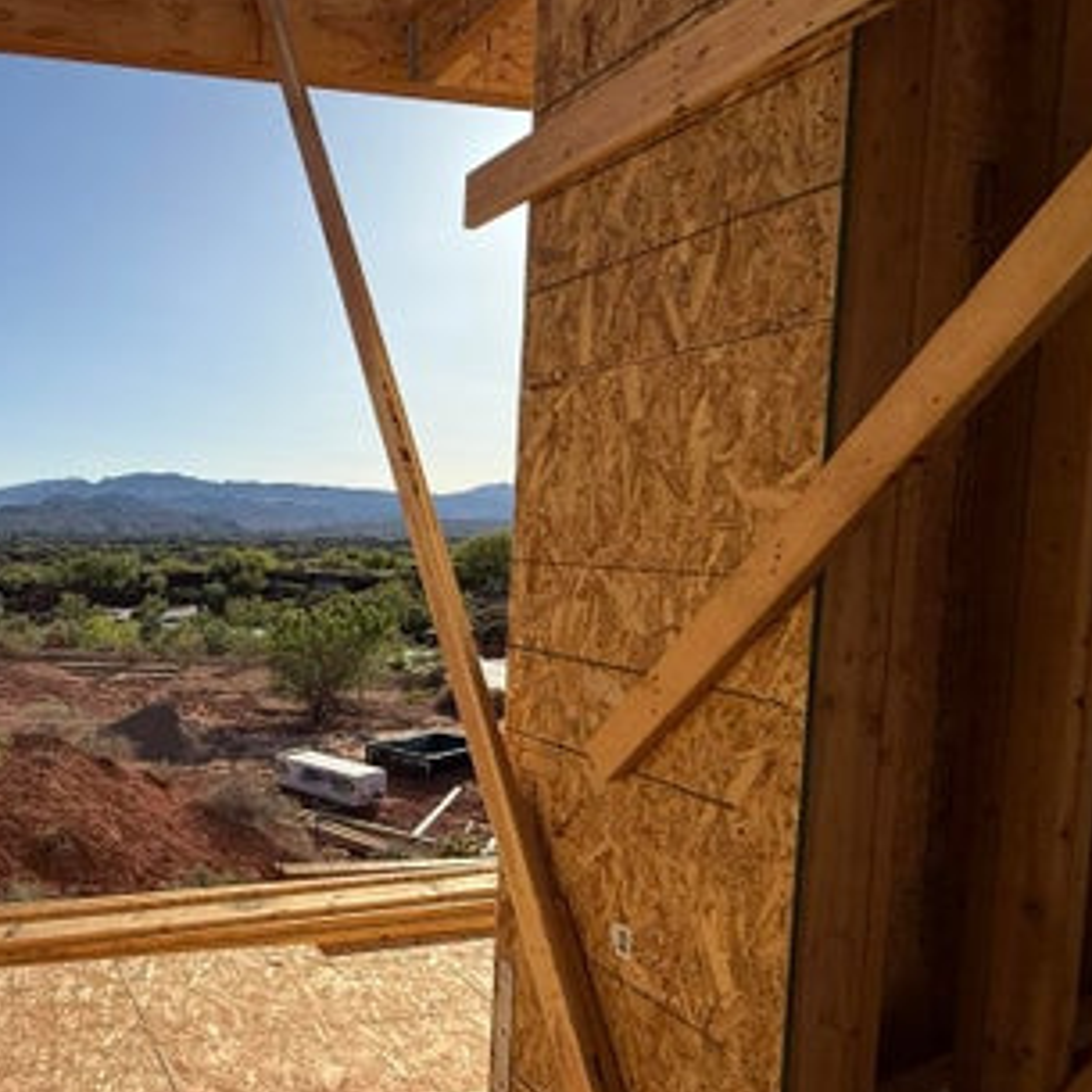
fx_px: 928
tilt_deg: -2.9
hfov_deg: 52.8
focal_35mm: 26
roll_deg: -1.1
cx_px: 93
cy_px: 594
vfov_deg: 60.8
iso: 50
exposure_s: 1/3289
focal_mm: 2.22
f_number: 2.2
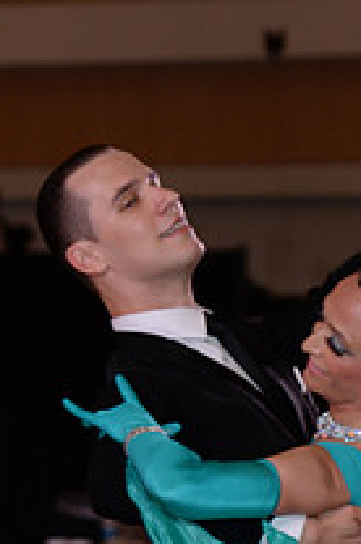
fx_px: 4210
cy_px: 740
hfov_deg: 4.9
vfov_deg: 7.3
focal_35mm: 279
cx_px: 221
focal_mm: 100
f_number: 4.5
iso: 1600
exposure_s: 1/250
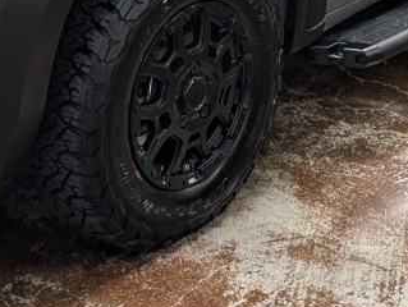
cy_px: -235
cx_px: 224
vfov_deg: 12.9
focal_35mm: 105
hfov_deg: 18.7
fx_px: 1239
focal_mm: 6.81
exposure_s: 1/109
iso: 105
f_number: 1.85
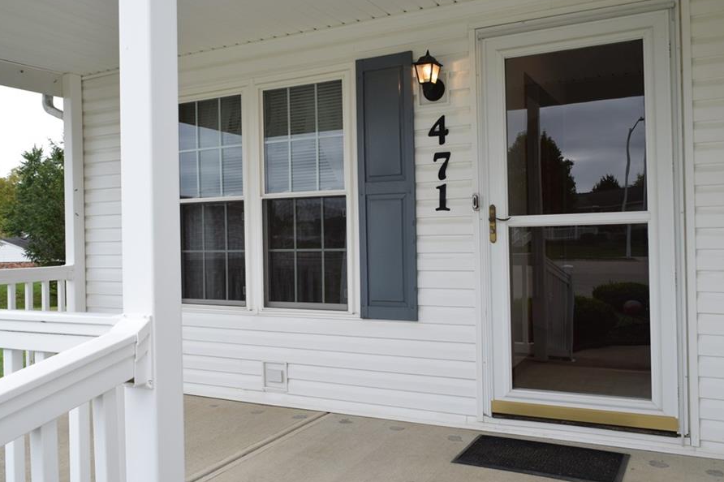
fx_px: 623
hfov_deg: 60.3
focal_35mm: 31
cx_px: 359
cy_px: 243
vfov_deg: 42.3
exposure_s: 1/250
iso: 320
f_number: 8
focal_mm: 18
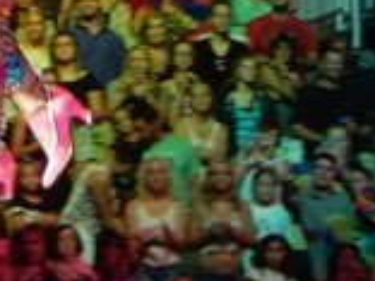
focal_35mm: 538
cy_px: -367
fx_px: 5828
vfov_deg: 2.7
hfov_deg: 3.7
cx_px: 154
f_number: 5.3
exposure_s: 1/30
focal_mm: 18.9
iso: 560
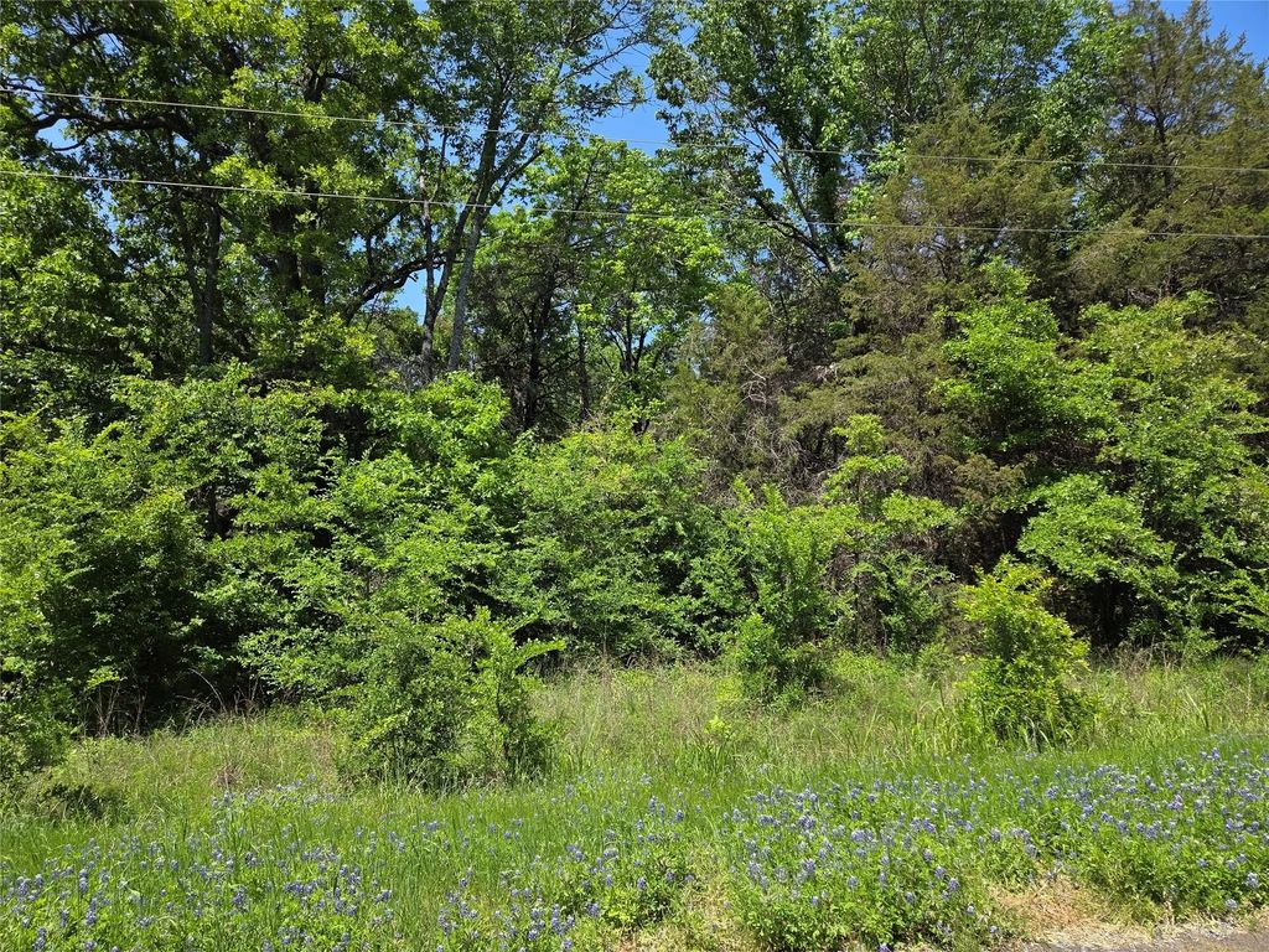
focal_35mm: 23
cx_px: 634
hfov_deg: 73.9
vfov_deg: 58.9
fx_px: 843
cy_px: 476
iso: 80
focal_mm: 5.4
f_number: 1.8
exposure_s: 1/2790
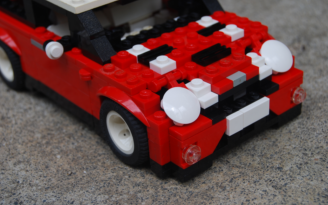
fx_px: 661
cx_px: 163
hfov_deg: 27.9
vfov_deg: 17.6
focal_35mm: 74
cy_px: 97
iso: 100
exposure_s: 1/60
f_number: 8
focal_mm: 48
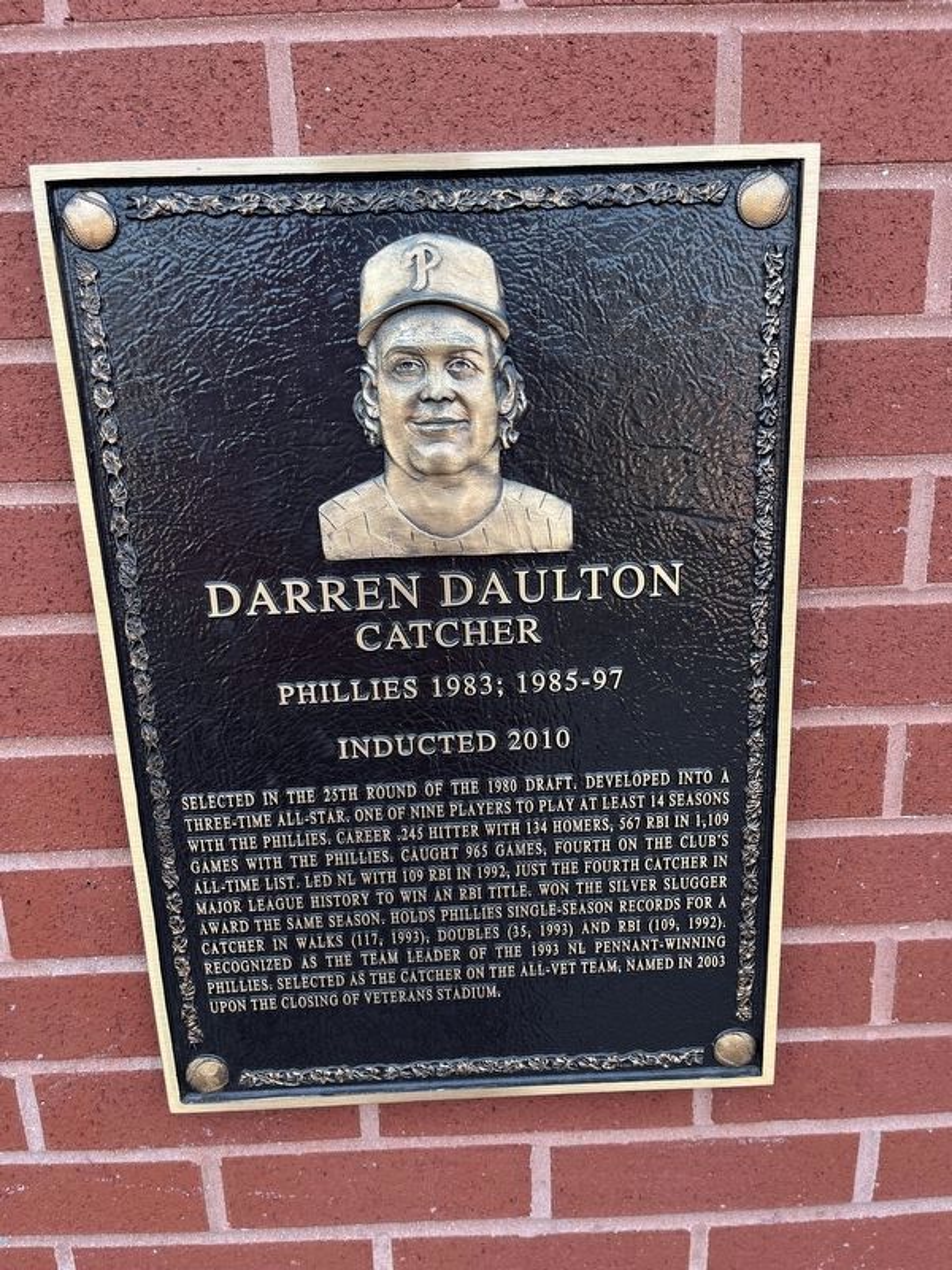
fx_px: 953
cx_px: 476
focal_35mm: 26
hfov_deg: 53.1
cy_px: 635
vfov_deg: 67.3
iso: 40
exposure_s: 1/232
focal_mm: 5.1
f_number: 1.6
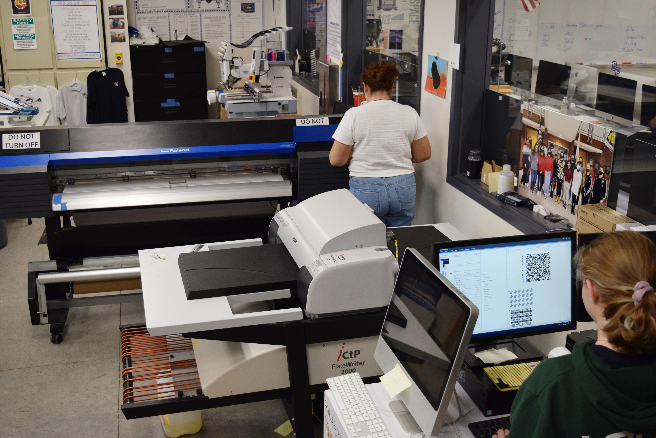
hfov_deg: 47.9
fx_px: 738
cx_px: 328
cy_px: 219
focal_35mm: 40
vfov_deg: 33.0
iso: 500
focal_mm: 27
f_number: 4
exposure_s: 1/60
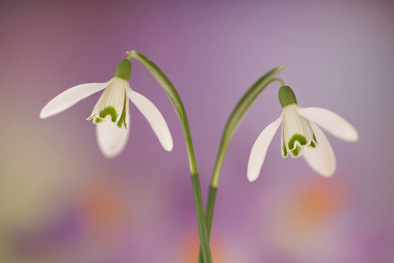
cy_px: 132
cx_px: 197
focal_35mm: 150
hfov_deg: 13.7
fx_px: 1642
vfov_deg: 9.1
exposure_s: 1/200
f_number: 2.8
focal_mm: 150
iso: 50
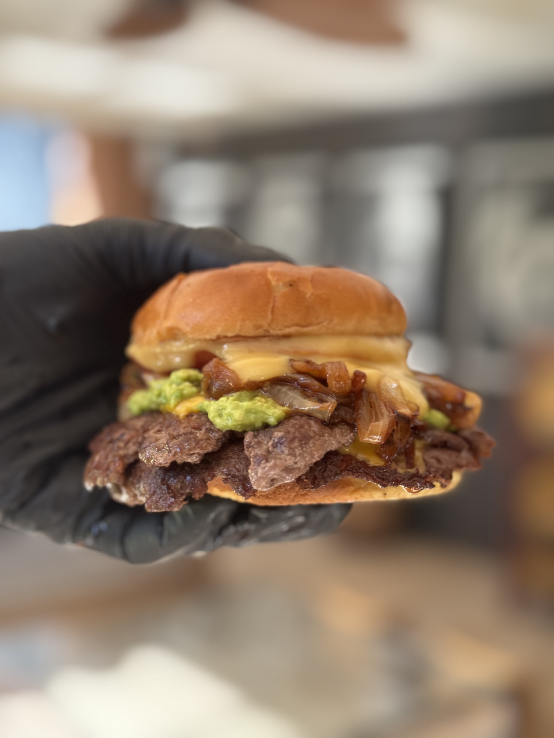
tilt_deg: -6.8
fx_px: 1024
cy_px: 369
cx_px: 277
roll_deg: -1.8
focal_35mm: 48
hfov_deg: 30.3
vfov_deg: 39.7
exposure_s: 1/172
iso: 64
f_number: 1.78
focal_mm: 6.76
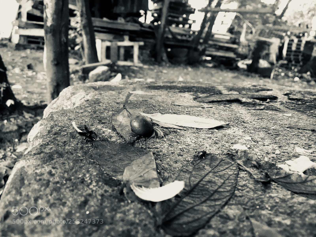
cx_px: 158
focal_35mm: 29
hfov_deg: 61.7
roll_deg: -6.9
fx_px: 265
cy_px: 118
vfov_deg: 48.2
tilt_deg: -14.4
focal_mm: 4.15
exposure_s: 1/33
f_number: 2.2
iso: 100
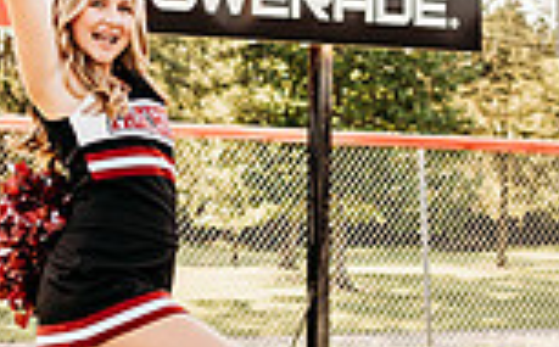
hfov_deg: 22.0
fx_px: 1414
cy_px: 108
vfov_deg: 14.0
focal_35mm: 93
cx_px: 102
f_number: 2.8
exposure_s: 1/640
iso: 200
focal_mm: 24
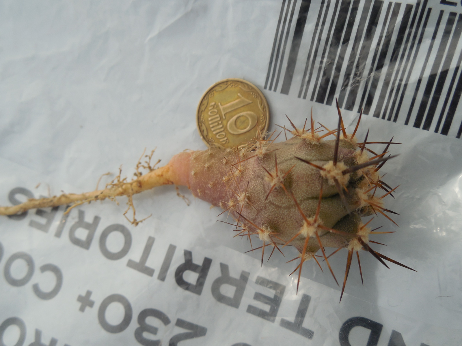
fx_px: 414
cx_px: 231
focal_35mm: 31
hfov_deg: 58.4
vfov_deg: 45.4
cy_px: 173
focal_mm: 5.6
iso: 125
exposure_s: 1/640
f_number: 3.6
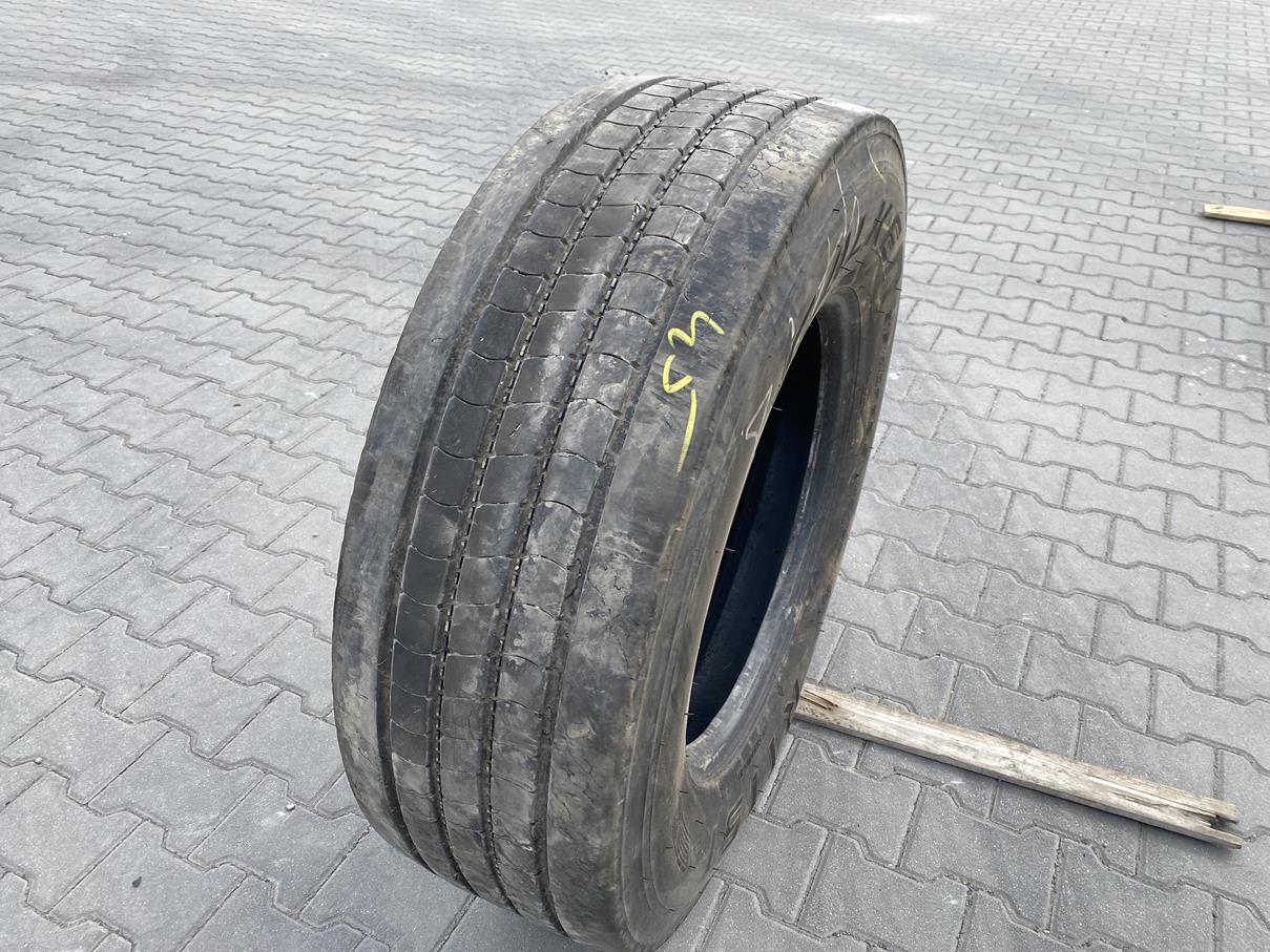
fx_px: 954
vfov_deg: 53.1
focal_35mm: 26
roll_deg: +3.6
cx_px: 635
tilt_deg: -38.3
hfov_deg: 67.3
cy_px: 476
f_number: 1.8
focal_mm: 4.25
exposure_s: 1/927
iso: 32
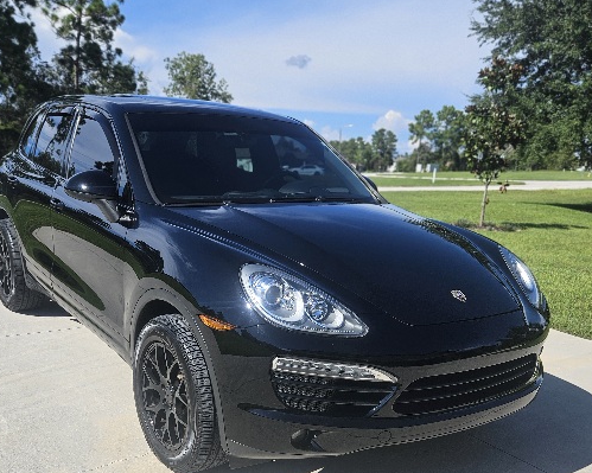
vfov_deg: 39.8
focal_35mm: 36
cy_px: 367
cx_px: 263
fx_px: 631
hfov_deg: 50.2
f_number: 1.8
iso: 25
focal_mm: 5.4
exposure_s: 1/2500
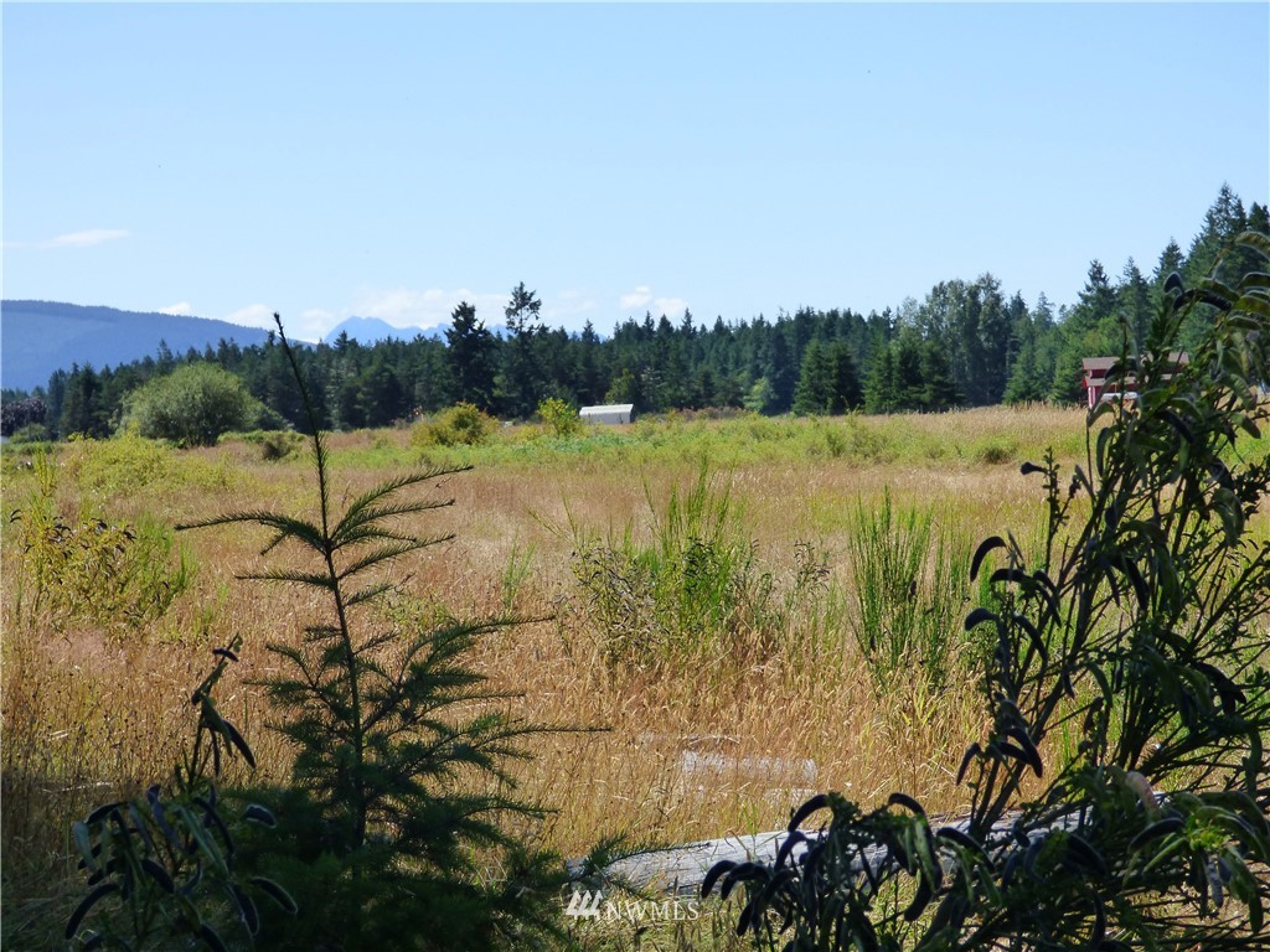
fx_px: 2935
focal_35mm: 80
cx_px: 635
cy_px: 476
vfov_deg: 18.4
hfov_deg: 24.4
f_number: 4.4
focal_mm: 13.52
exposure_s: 1/640
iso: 200
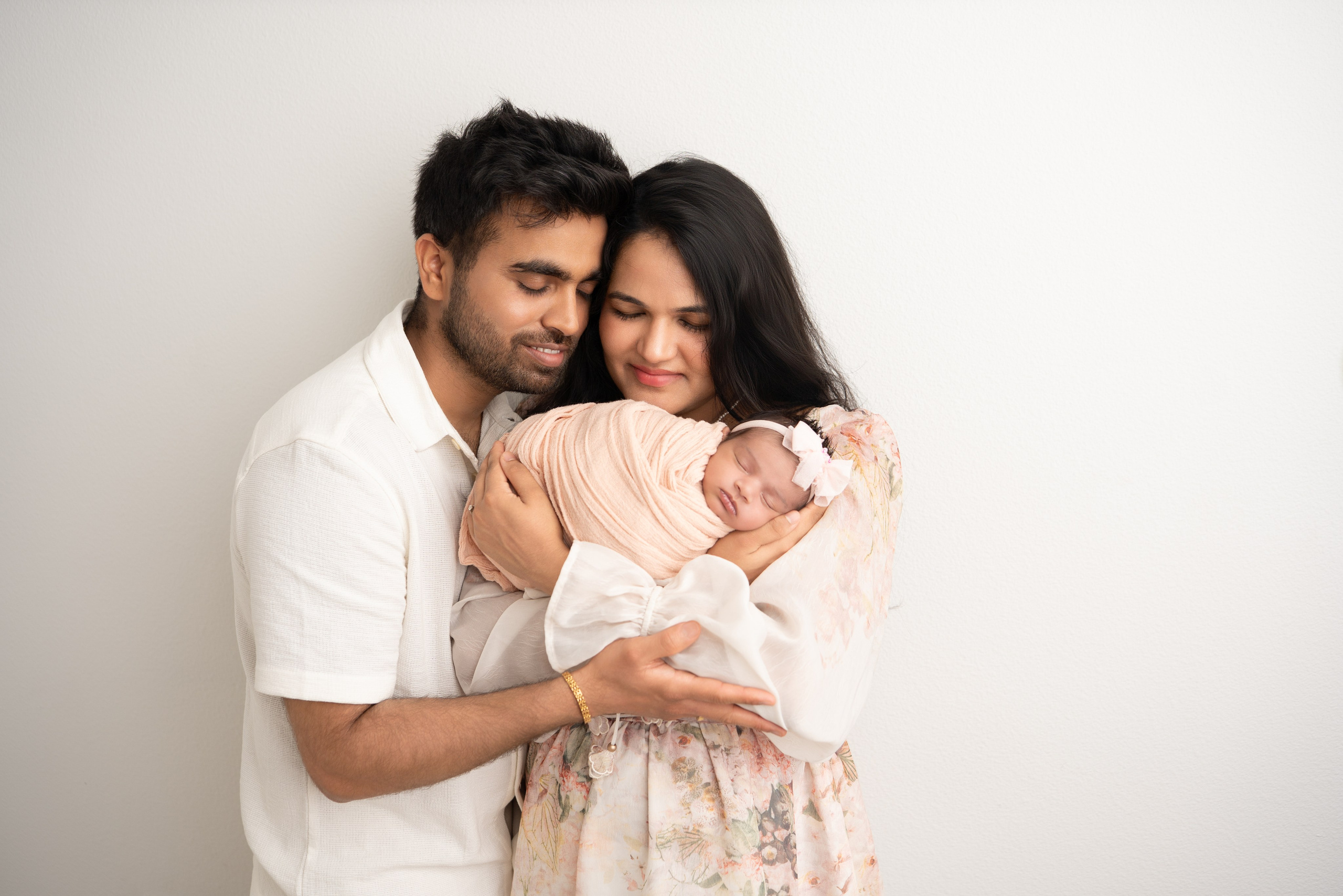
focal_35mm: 35
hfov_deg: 54.4
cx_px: 672
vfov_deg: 37.9
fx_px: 1306
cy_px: 448
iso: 125
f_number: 2.8
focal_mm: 35
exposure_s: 1/200
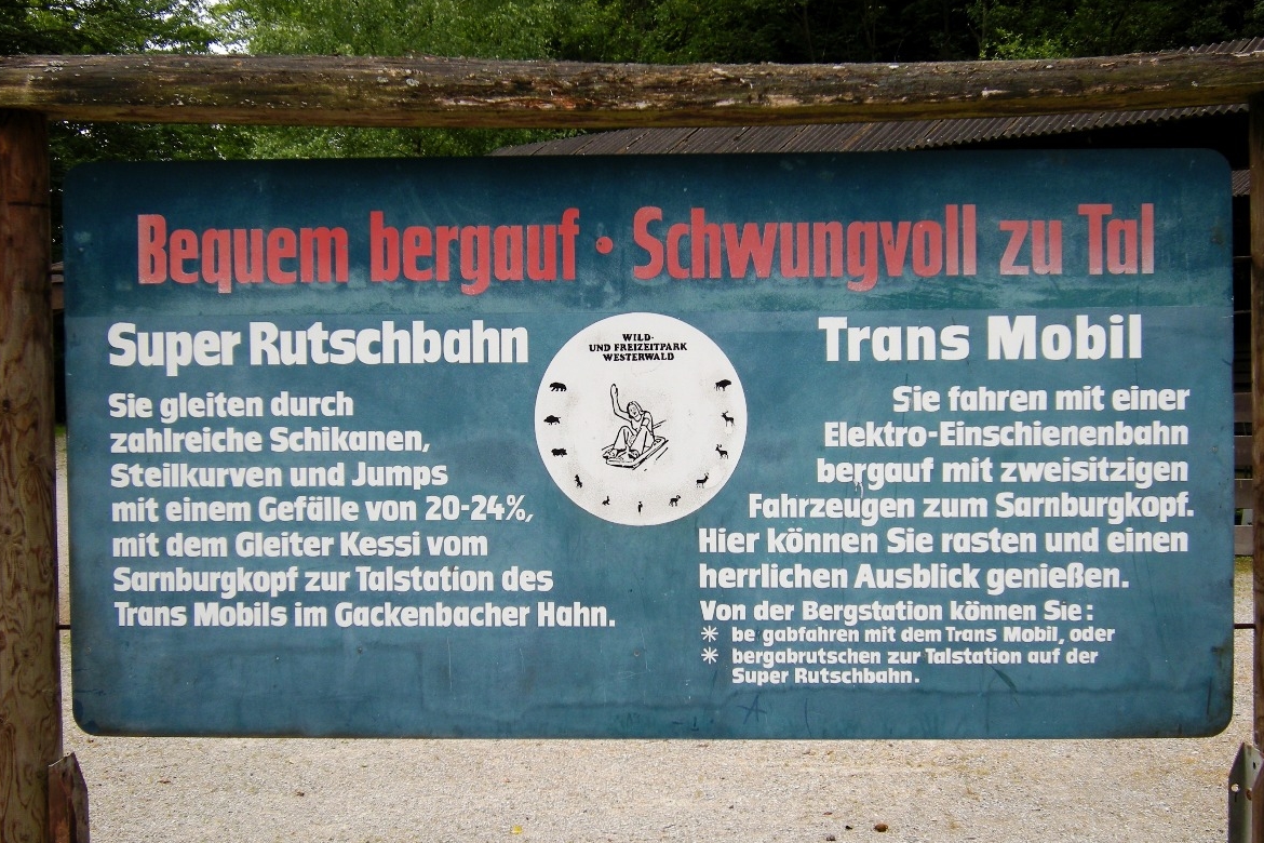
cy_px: 432
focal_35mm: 48
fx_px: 1685
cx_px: 638
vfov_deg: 28.1
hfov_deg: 41.1
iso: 64
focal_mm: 7.5
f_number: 7
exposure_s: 1/248
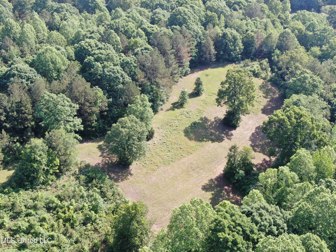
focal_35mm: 47
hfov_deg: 40.4
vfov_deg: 30.9
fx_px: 456
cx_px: 168
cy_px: 126
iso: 100
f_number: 3.8
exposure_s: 1/160
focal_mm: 8.42
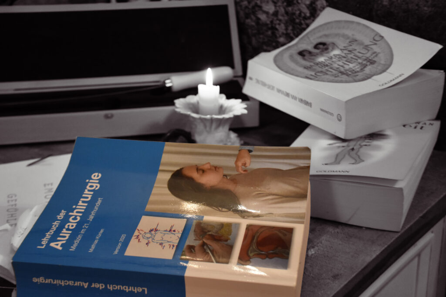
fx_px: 743
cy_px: 148
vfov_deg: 22.6
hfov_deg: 33.4
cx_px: 223
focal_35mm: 60
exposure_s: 1/60
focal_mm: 40
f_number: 4.5
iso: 2000
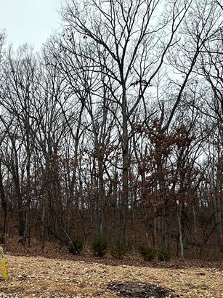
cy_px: 198
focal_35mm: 35
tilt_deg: +10.3
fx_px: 301
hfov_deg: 39.6
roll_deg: +2.3
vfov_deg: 51.7
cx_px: 58
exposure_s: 1/99
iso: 50
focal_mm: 2.22
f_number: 2.2
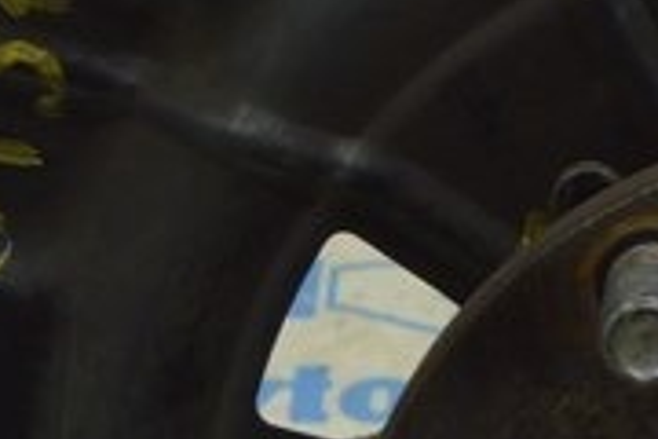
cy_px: 338
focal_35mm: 239
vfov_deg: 5.7
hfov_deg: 8.5
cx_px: 720
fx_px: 4368
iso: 400
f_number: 5.6
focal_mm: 28
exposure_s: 1/40
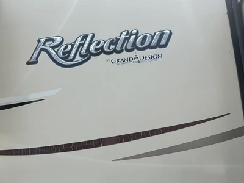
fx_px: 197
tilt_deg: +12.7
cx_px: 122
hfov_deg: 63.4
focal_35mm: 28
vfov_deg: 49.7
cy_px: 92
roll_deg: +1.9
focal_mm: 3
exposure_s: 1/842
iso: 25
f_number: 1.8
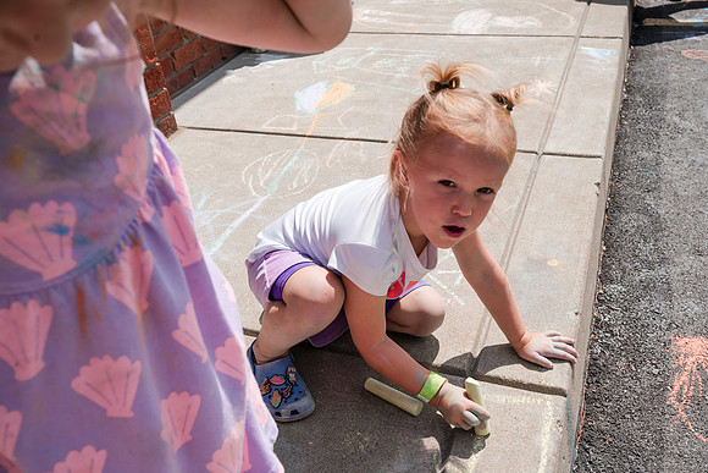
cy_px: 236
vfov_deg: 40.7
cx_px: 353
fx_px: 637
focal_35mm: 32
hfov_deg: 58.1
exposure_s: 1/500
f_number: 8
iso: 100
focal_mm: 30
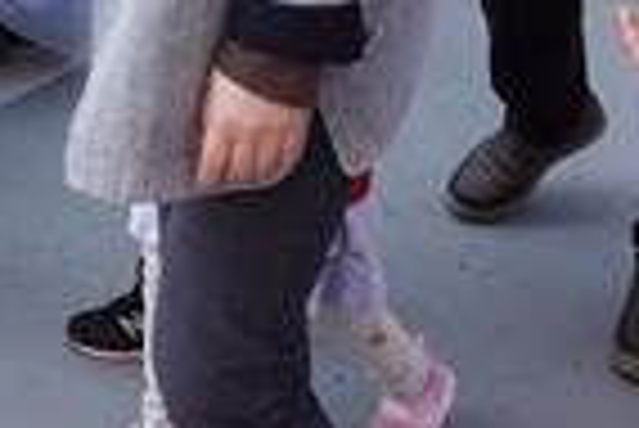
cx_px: -140
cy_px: -291
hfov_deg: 20.4
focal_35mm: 93
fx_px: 1652
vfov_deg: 13.5
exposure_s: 1/320
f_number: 4
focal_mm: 9.4
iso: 125
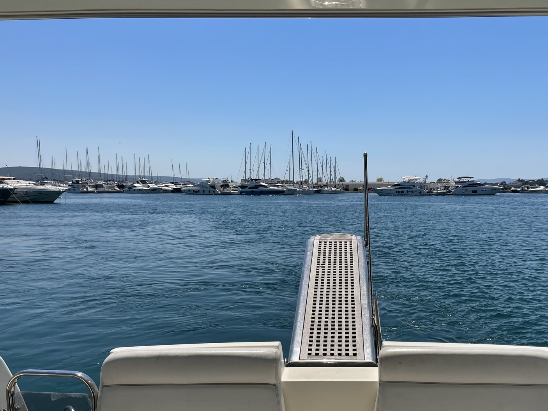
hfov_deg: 56.3
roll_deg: +0.1
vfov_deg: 43.8
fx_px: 507
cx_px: 336
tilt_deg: -7.9
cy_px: 257
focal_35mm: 32
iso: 32
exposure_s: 1/8547
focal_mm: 5.1
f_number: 1.6
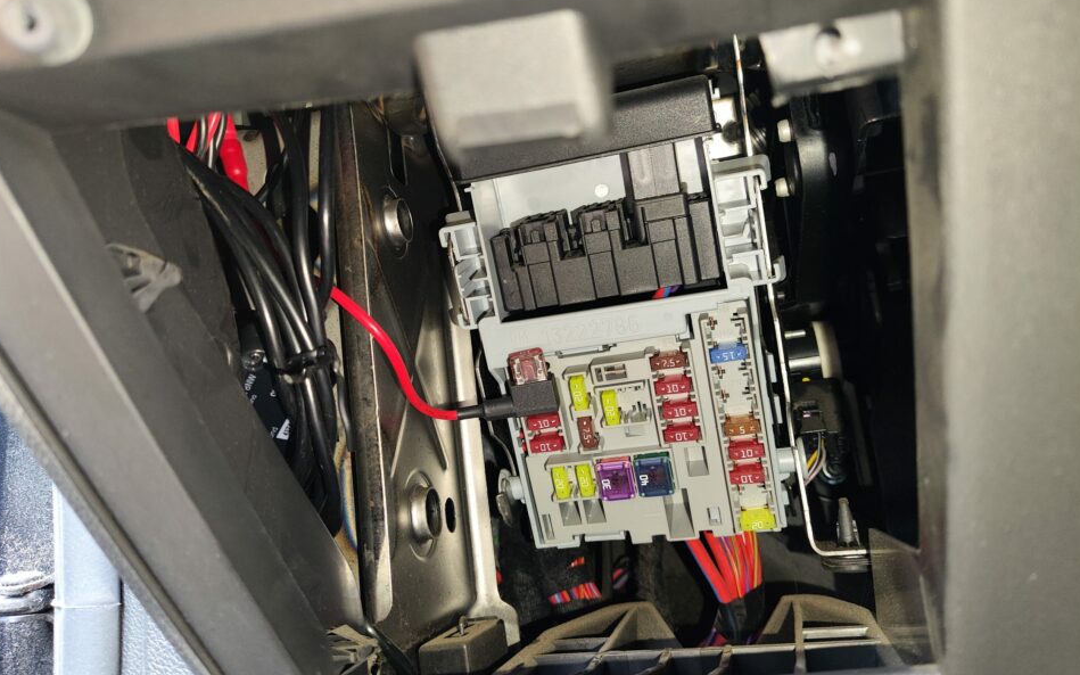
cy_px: 324
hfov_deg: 70.4
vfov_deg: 47.6
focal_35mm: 26
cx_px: 535
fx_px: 765
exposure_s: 1/33.3
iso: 525
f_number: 1.8
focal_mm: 4.68
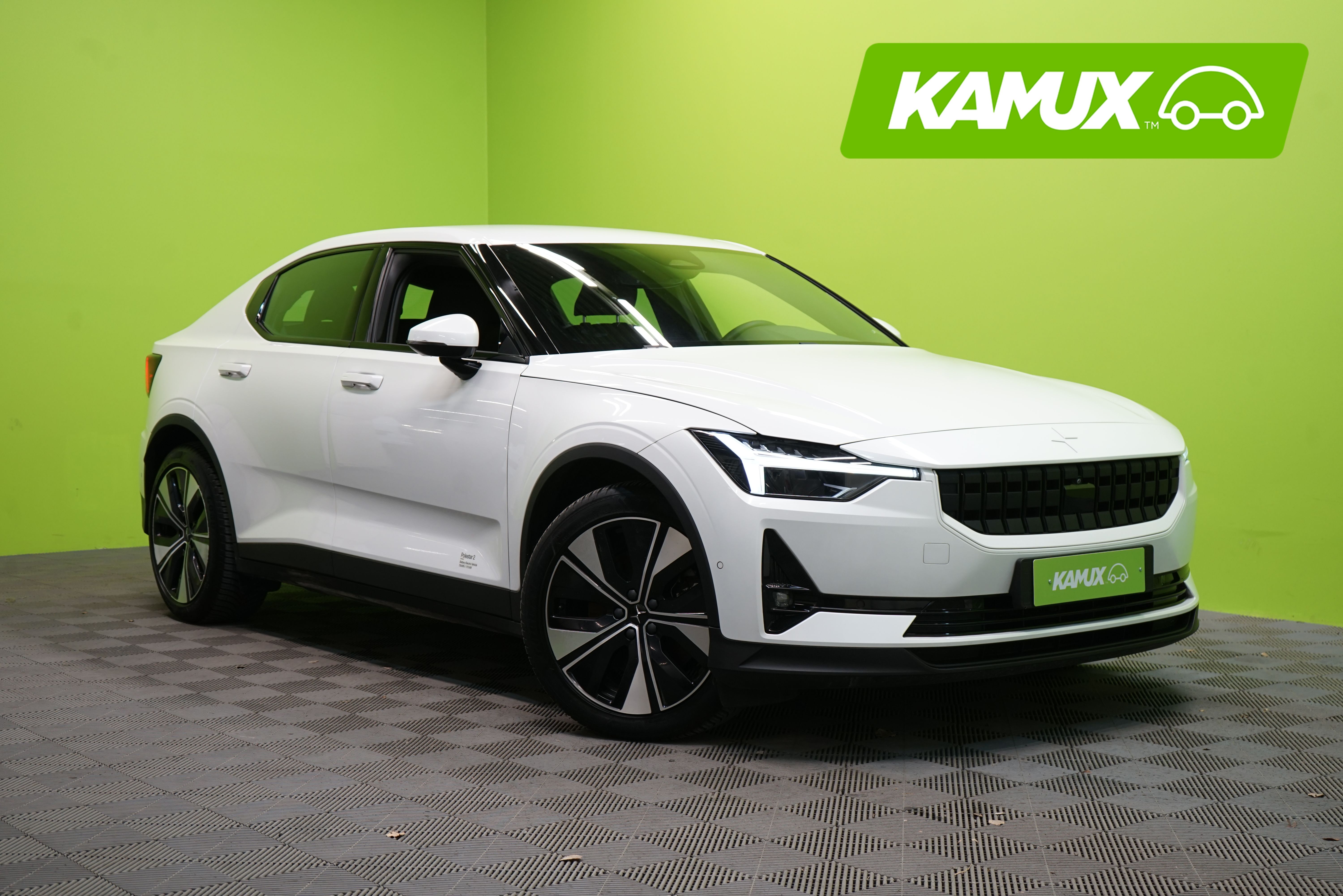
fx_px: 1791
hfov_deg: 41.1
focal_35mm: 48
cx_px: 672
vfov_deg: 28.1
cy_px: 448
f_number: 5.6
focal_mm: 48
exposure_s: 1/50
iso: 500
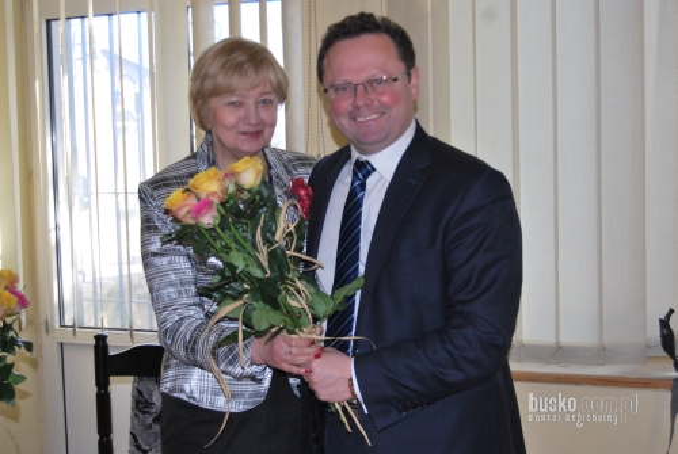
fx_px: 1075
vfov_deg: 23.9
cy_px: 227
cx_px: 339
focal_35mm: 57
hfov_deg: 35.0
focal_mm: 38
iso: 200
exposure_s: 1/60
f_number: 5
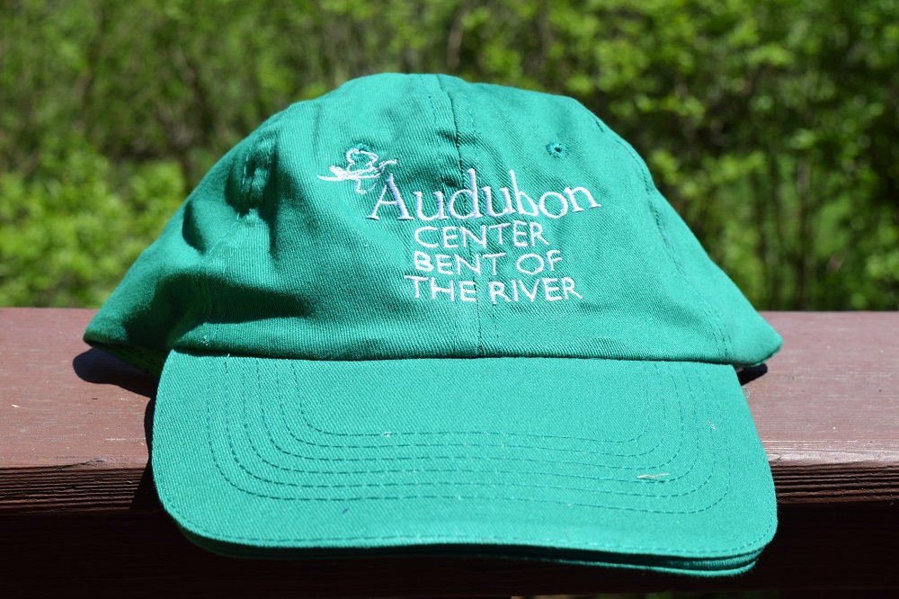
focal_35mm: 57
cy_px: 300
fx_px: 1423
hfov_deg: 35.1
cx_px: 450
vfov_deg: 23.8
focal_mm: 38
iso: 200
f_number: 10
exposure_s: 1/400
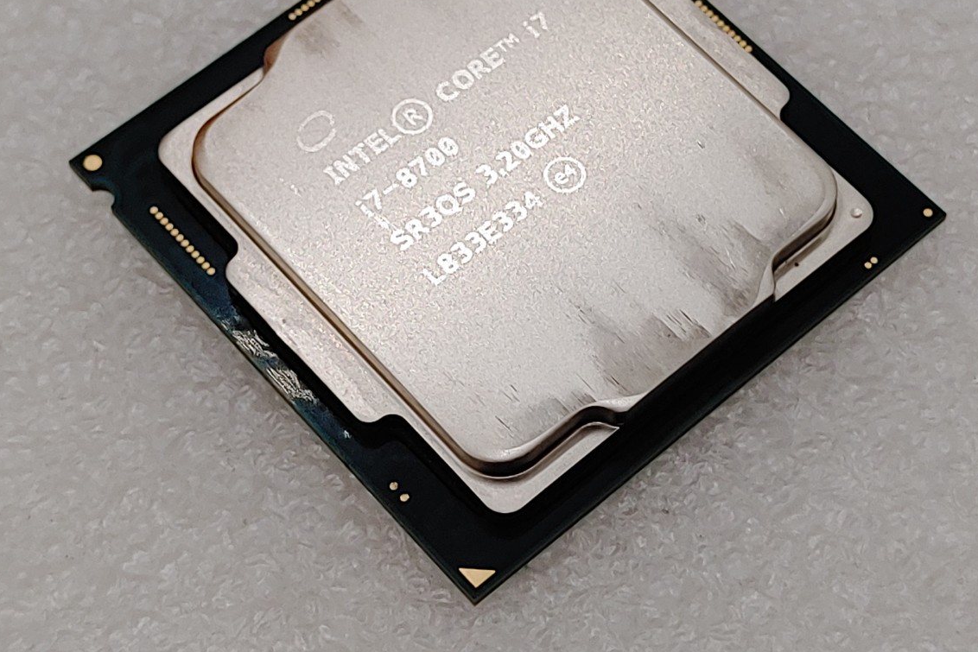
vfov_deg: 15.9
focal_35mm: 86
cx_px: 465
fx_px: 2336
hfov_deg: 23.6
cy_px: 263
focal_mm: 4.36
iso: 50
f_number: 1.8
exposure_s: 1/290
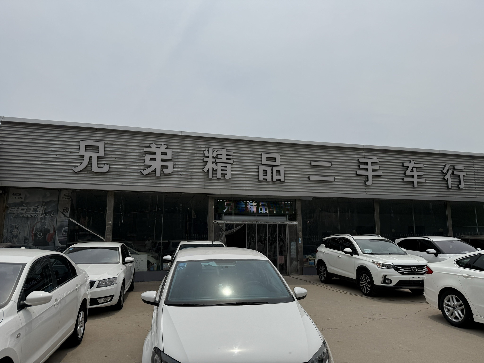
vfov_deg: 56.8
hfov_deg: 71.6
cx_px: 242
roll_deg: +0.1
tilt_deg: +9.4
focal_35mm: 24
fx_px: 336
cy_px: 182
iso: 80
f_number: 1.78
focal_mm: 6.76
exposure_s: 1/11905
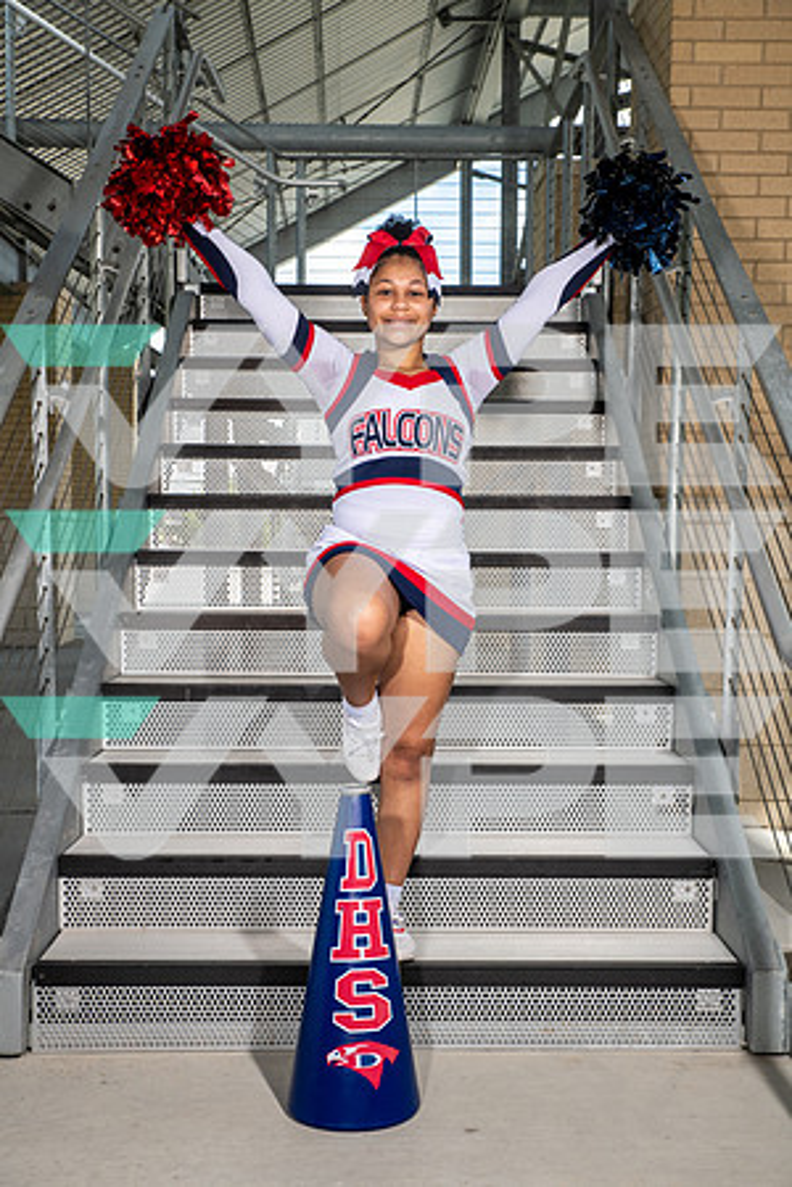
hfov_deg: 27.0
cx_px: 396
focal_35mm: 50
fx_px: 1650
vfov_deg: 39.6
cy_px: 594
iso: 200
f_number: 7.1
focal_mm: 50
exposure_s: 1/320
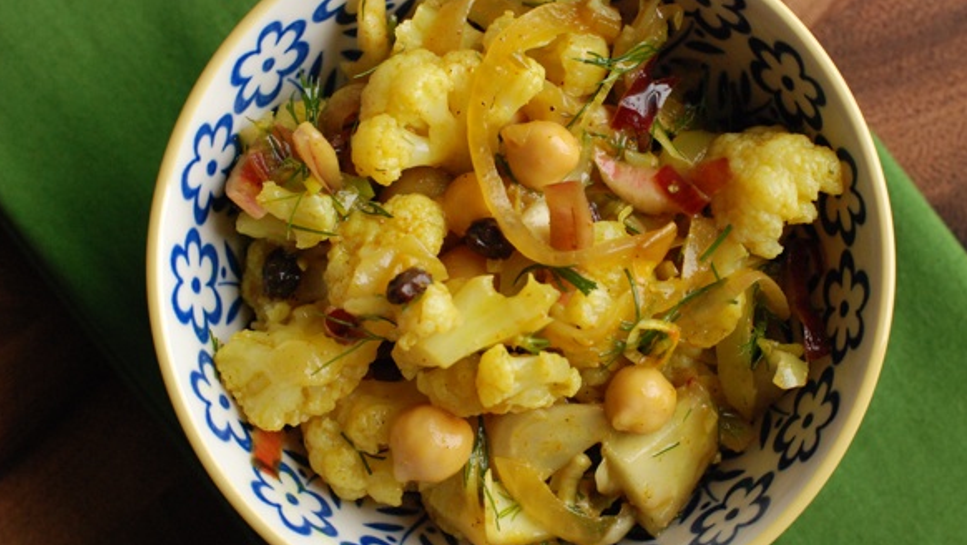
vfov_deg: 14.9
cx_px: 475
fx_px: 2078
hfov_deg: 26.2
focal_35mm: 81
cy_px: 278
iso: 1000
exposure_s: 1/200
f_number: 7.1
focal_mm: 50
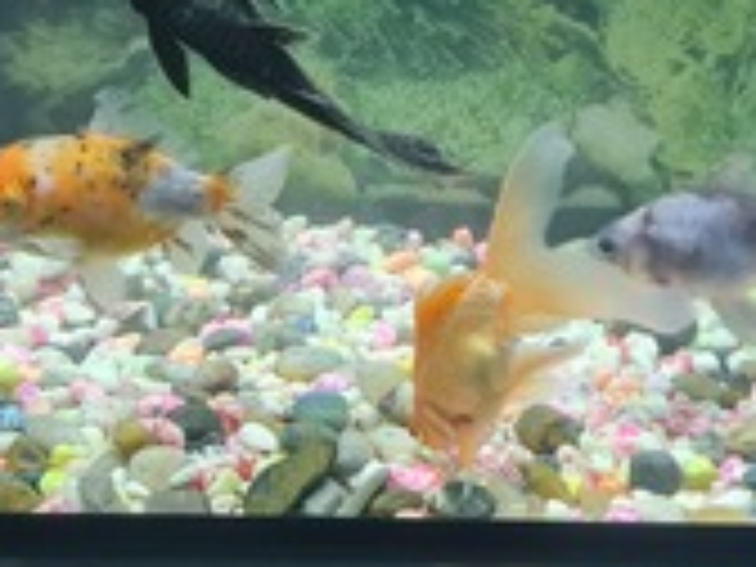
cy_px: -34
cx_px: 605
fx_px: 1485
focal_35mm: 68
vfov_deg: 20.7
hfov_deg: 28.0
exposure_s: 1/50
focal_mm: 7
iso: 320
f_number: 1.8
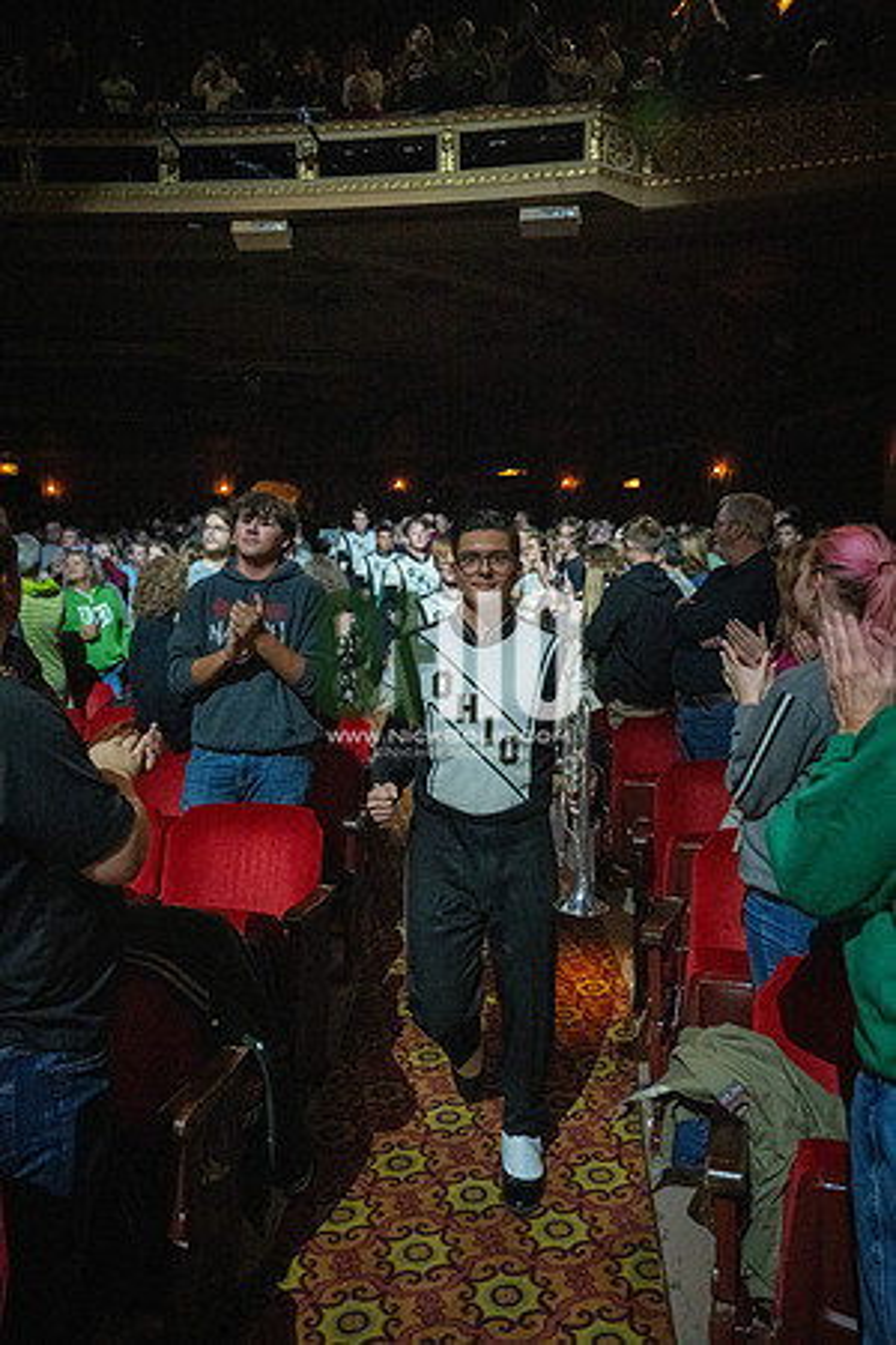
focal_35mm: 25
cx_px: 448
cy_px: 672
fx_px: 933
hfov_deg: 51.3
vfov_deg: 71.5
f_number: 2.8
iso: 12800
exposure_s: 1/500
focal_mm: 25
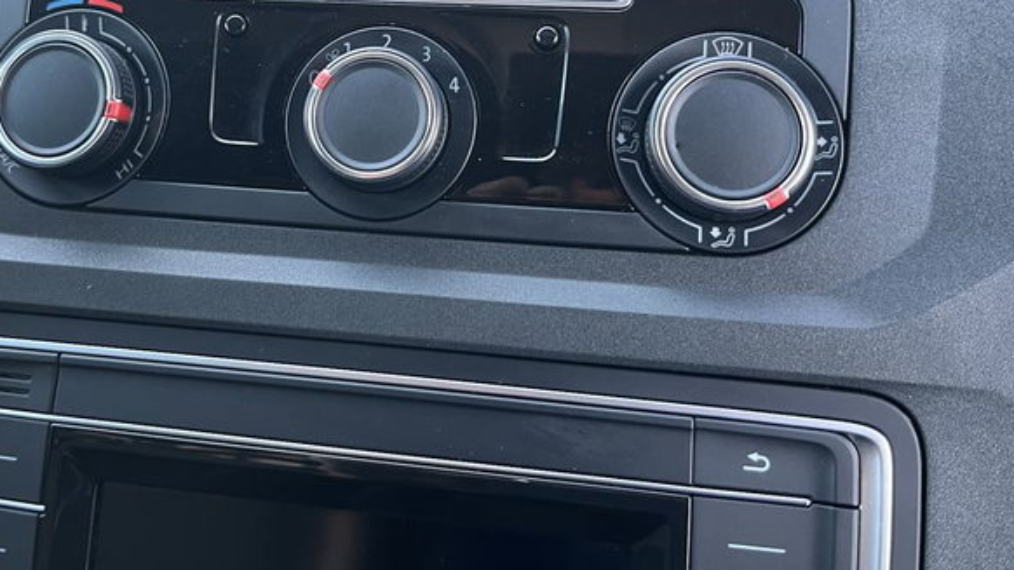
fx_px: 995
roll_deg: +0.0
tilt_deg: -19.5
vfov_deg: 30.9
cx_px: 390
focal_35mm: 37
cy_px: 92
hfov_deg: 53.5
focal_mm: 5.1
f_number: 1.6
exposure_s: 1/63
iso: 125
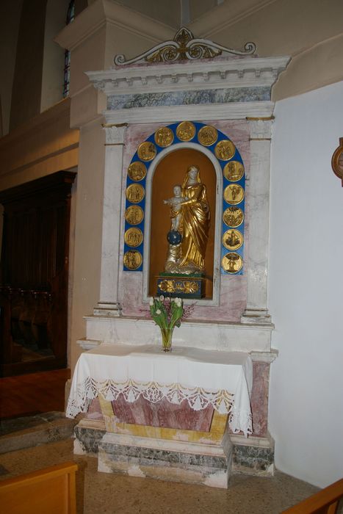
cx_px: 172
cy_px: 257
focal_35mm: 30
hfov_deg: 43.6
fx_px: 429
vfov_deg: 61.9
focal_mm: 20
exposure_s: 1/30
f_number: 4
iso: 200
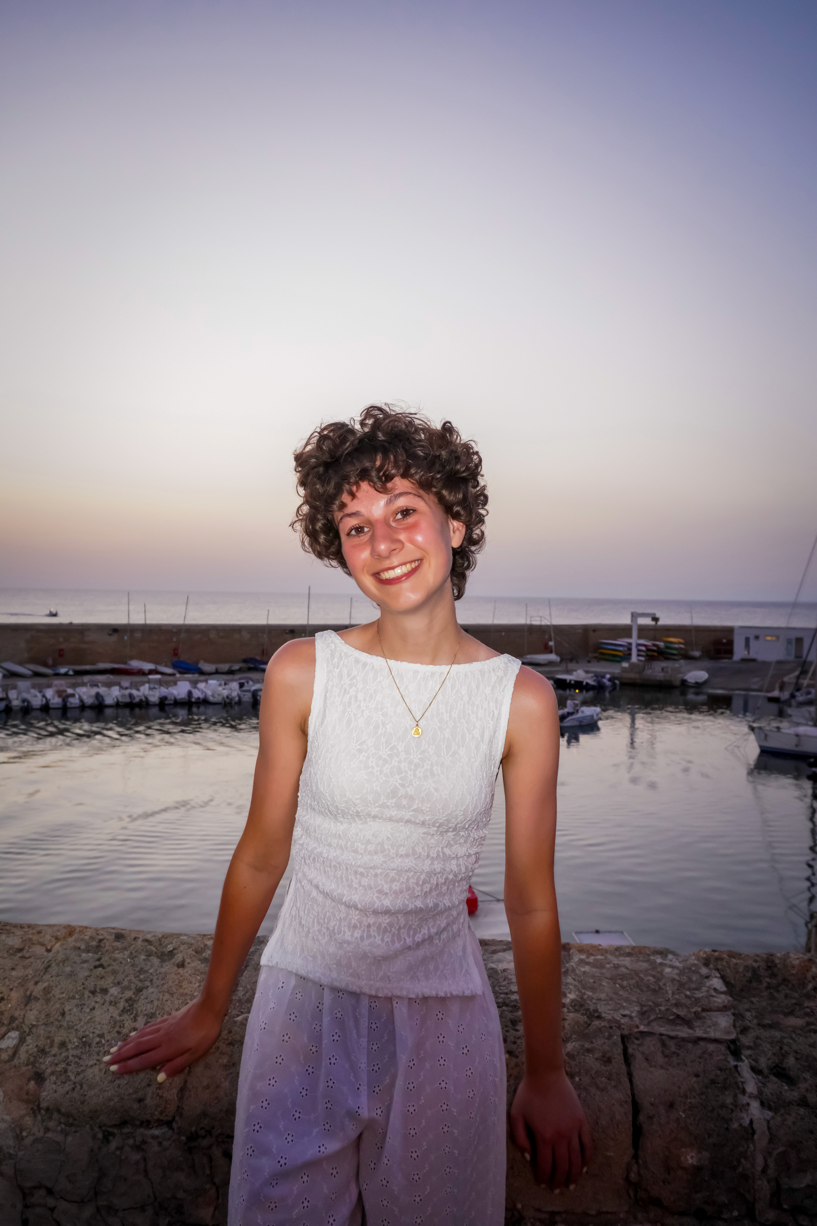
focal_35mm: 28
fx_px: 970
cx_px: 408
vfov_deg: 64.6
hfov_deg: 45.7
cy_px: 613
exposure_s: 1/100
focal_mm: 19
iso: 2000
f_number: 6.3
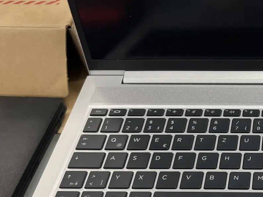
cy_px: 112
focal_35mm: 63
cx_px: 287
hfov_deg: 28.1
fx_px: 479
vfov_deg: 23.3
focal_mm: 5.1
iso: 100
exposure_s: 1/100
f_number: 1.6
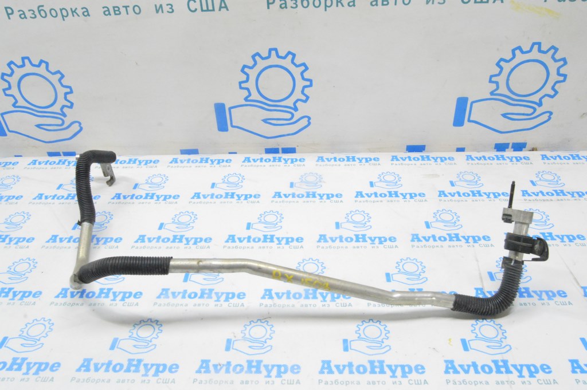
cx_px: 294
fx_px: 489
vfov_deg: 43.5
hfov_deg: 62.0
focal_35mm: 30
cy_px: 195
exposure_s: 1/15
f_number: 20
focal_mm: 20
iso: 6400
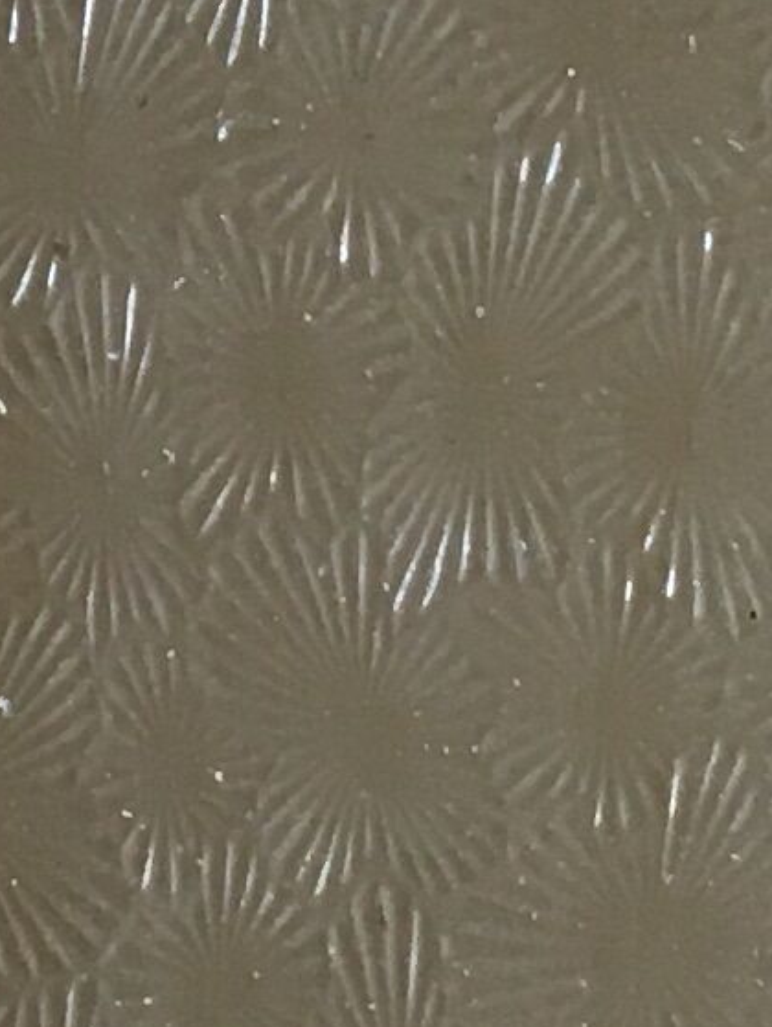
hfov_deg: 7.0
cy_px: -1034
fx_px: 6208
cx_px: -566
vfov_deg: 8.9
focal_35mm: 209
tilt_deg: -82.3
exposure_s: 1/33
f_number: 2.2
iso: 40
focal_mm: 4.15
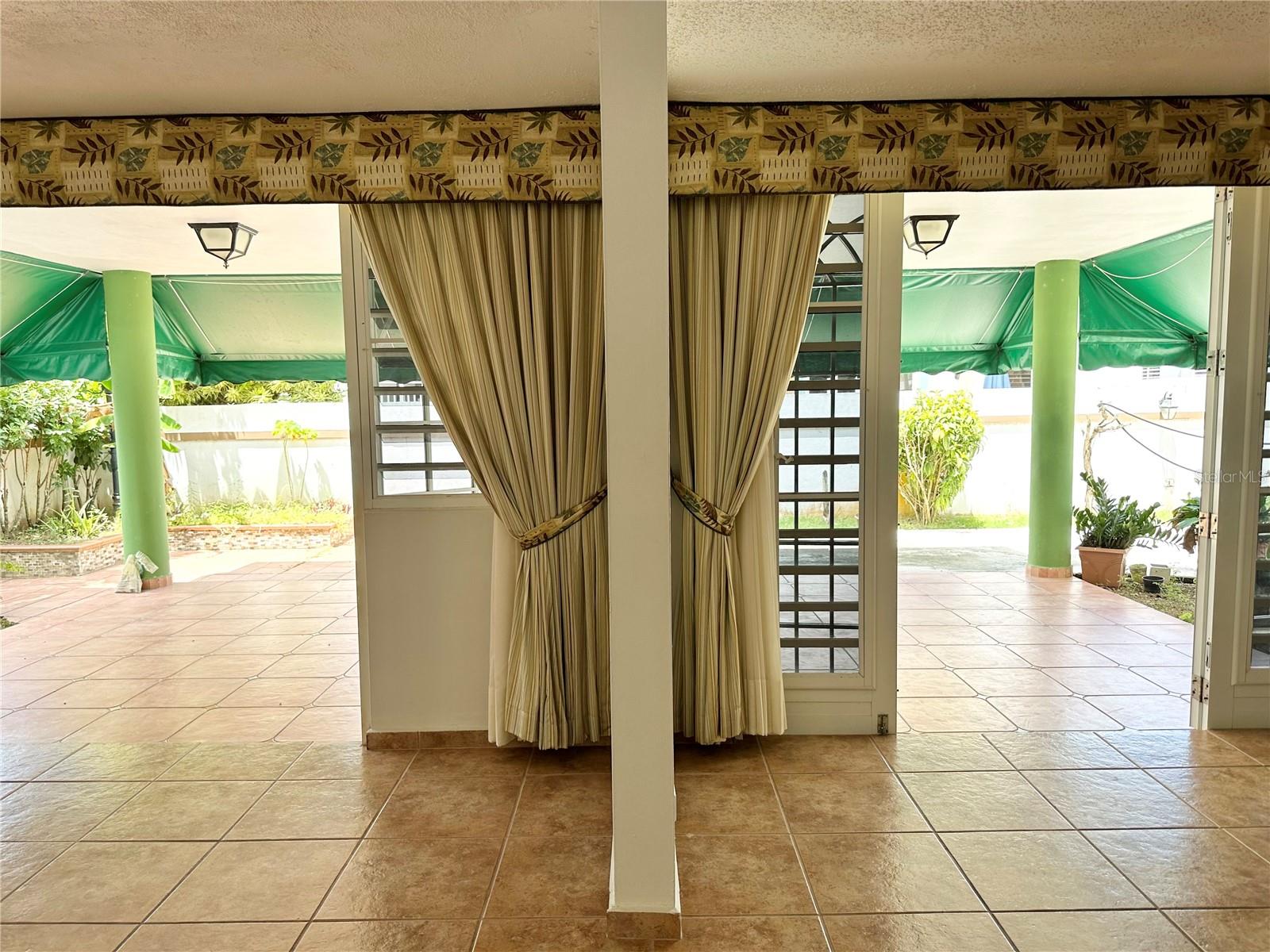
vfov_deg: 56.8
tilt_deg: -5.9
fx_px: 881
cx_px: 635
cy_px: 476
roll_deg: +0.1
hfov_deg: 71.6
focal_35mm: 24
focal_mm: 6.86
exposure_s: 1/437
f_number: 1.78
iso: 80
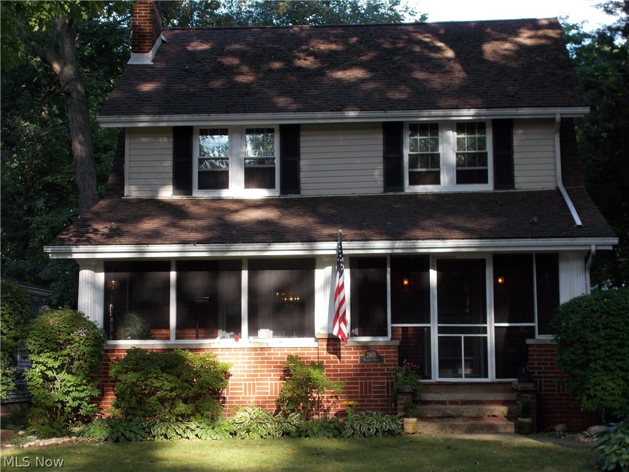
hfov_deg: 29.4
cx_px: 314
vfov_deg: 22.3
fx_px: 1199
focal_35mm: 66
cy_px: 236
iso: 125
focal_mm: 11.8
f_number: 5.3
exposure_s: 1/60
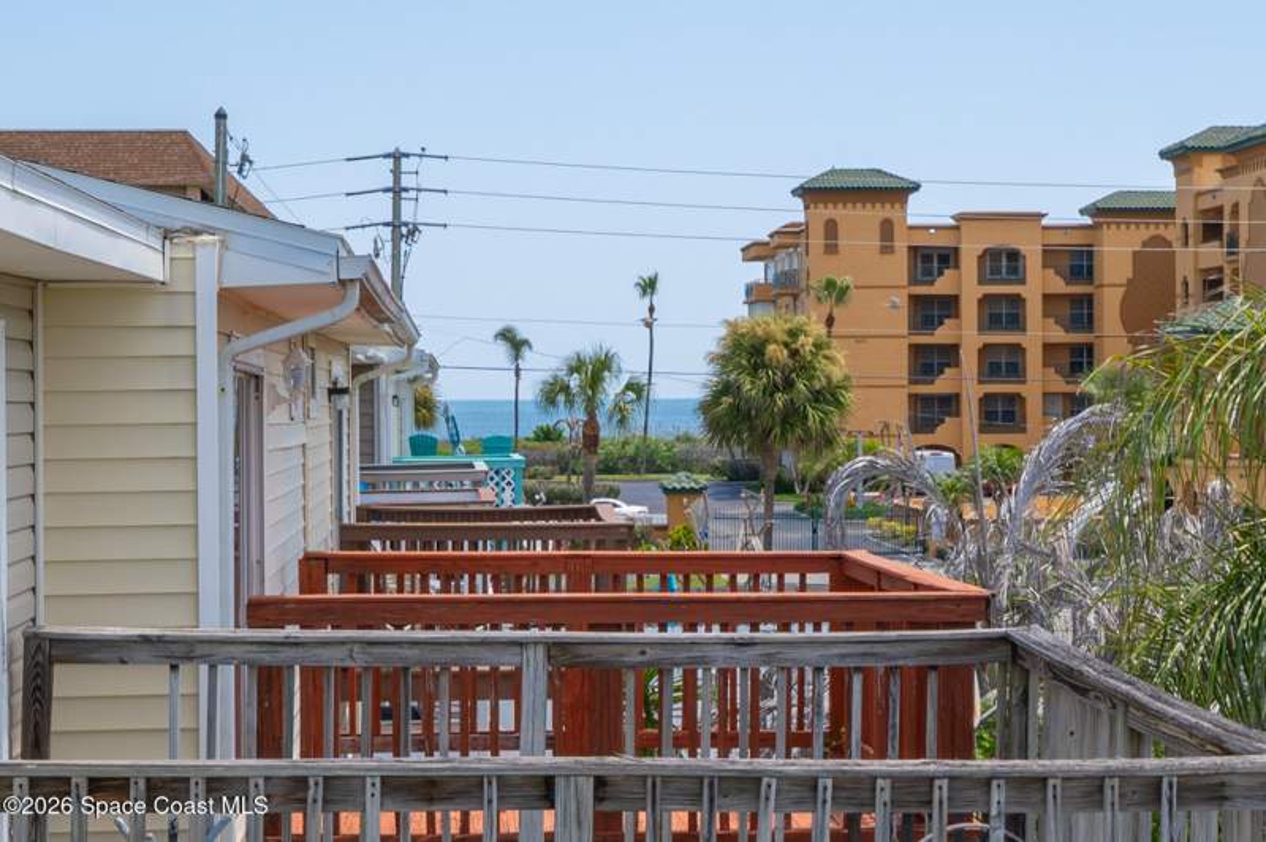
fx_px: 2654
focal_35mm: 76
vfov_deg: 18.0
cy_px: 440
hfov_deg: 26.8
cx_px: 687
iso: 125
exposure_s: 1/320
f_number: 8
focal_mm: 18
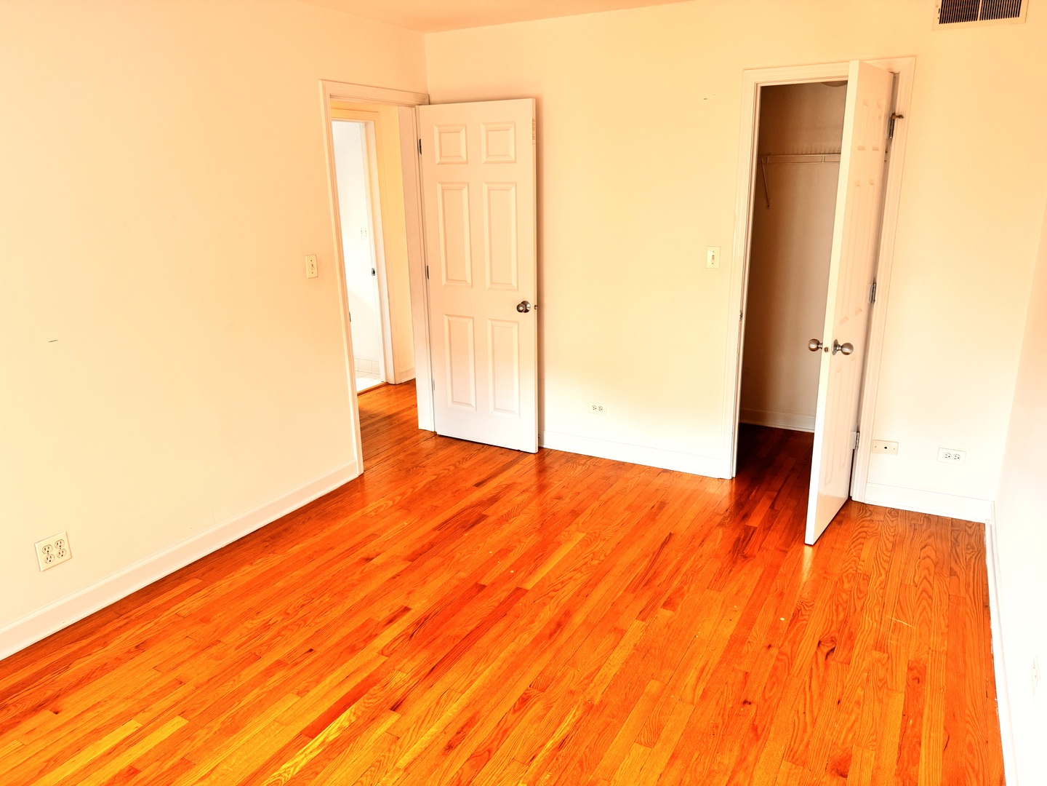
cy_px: 393
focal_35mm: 24
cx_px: 524
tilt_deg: -18.8
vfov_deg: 56.8
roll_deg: +0.8
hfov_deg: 71.6
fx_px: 726
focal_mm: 6.76
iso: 125
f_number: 1.78
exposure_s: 1/121
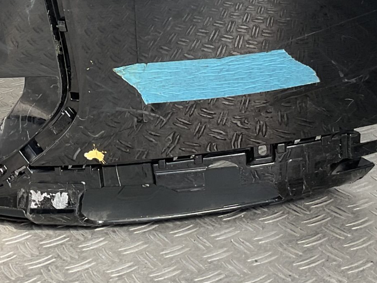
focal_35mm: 82
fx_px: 893
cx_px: 77
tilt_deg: -11.3
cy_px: -13
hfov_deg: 23.5
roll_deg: +6.5
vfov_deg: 17.5
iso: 16
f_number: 1.8
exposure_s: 1/183
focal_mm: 3
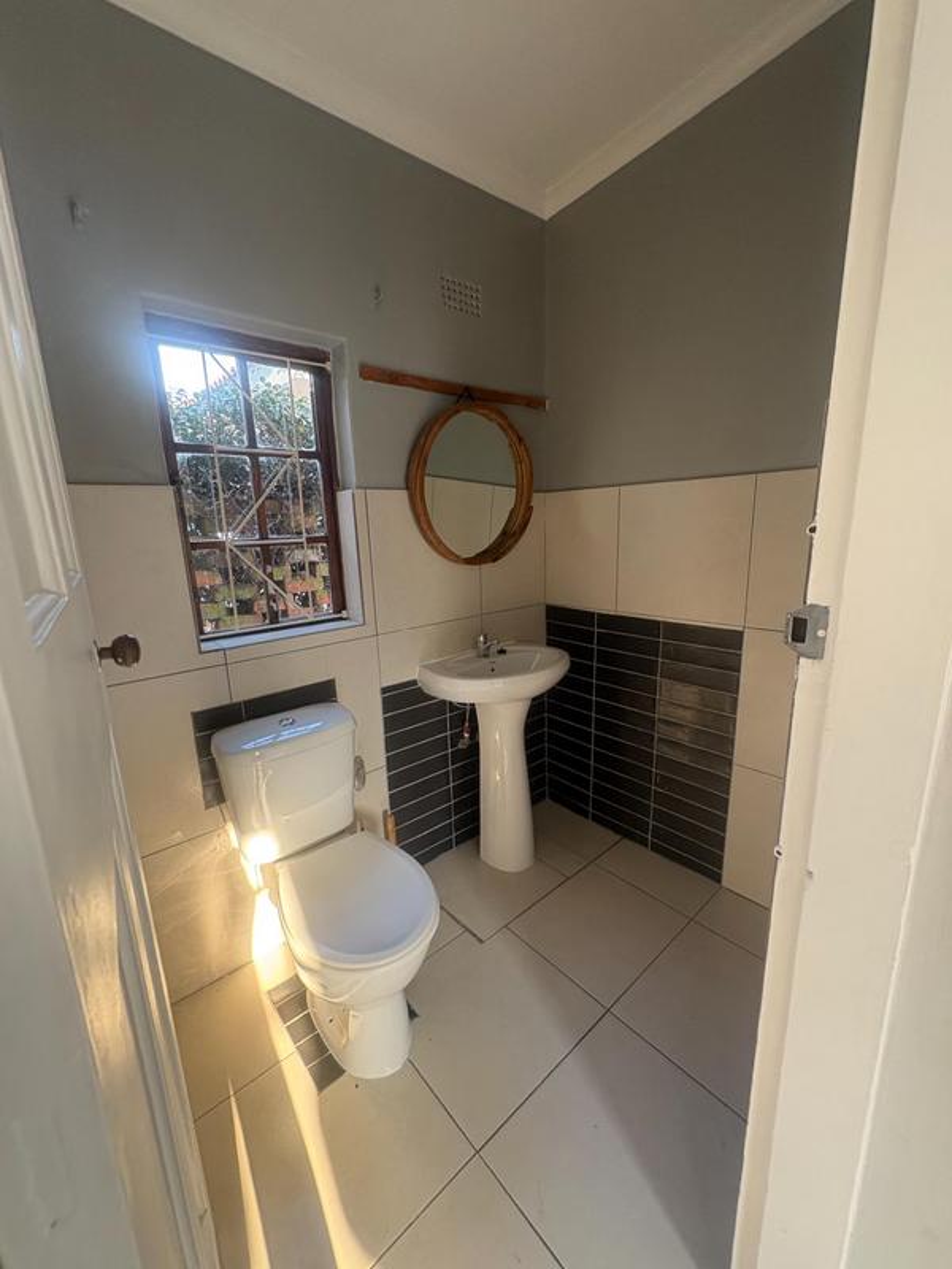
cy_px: 634
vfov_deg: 102.1
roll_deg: +1.8
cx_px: 476
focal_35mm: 14
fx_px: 513
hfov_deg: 85.7
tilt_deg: -11.8
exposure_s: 1/67
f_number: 2.2
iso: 250
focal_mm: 2.22
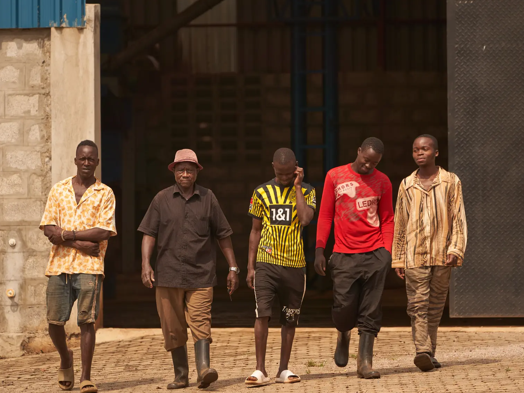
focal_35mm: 305
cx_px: 262
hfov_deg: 6.5
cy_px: 202
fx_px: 4617
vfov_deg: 4.9
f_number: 5.6
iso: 250
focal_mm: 265
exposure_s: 1/1000
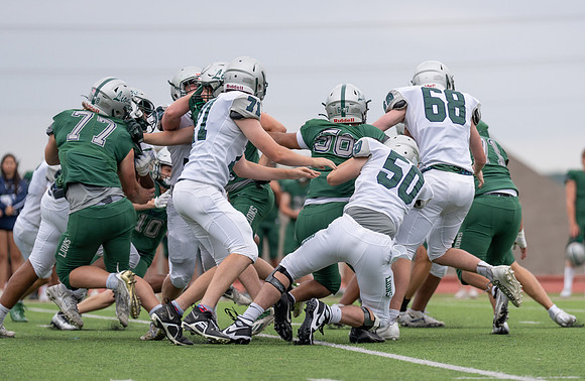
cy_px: 189
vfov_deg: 4.9
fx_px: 4418
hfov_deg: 7.6
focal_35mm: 274
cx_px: 371
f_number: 2.8
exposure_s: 1/1250
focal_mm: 200
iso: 250
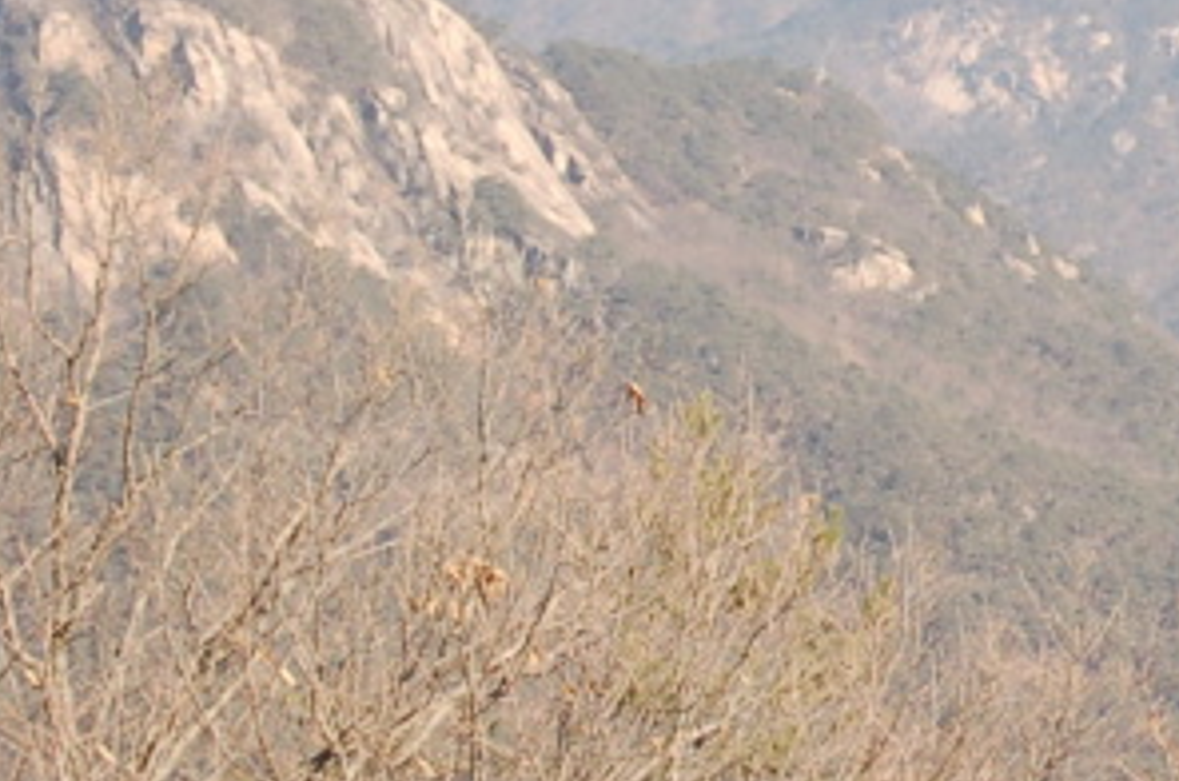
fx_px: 5425
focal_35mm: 166
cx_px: 1940
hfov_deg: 11.7
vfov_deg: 8.2
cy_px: -122
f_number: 7.1
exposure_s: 1/200
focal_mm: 32
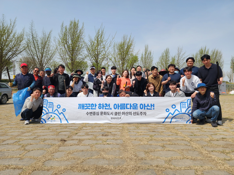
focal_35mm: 23
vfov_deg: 58.9
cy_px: 88
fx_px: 155
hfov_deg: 73.9
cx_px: 117
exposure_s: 1/1215
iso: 12
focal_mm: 6.4
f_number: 1.8
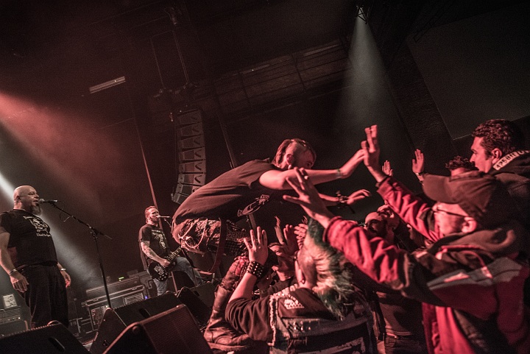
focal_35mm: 24
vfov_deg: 53.2
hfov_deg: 73.7
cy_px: 177
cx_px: 265
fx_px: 354
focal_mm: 24
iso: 3200
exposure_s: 1/80
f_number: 2.8
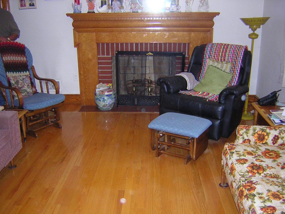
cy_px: 107
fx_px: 296
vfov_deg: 39.7
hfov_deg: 51.4
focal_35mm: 36
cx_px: 142
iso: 400
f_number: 2.6
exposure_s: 1/60.1
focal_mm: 4.7
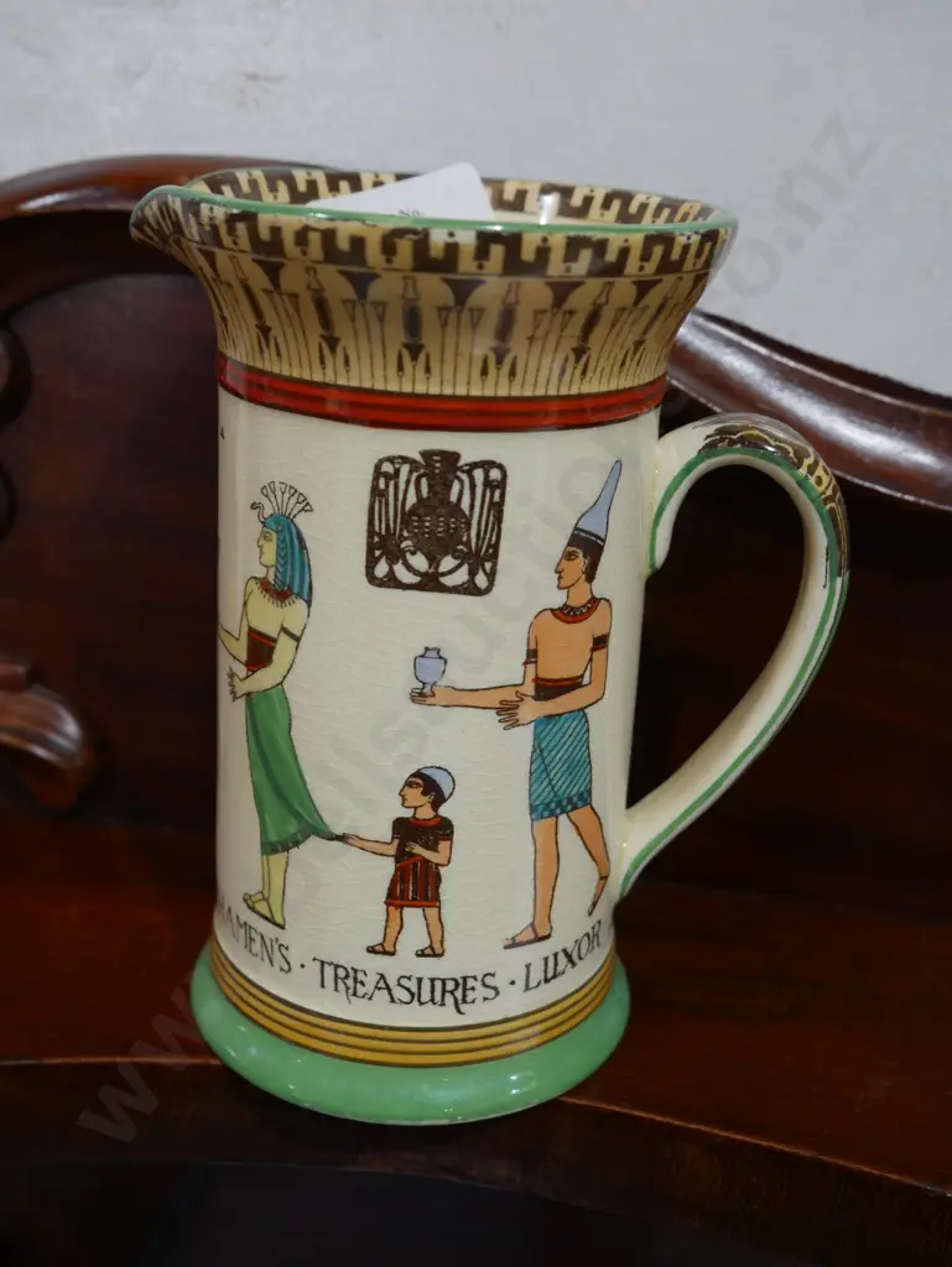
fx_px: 1539
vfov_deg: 44.8
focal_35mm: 42
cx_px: 476
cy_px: 634
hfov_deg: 34.4
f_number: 4.6
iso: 500
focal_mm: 21
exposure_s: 1/60
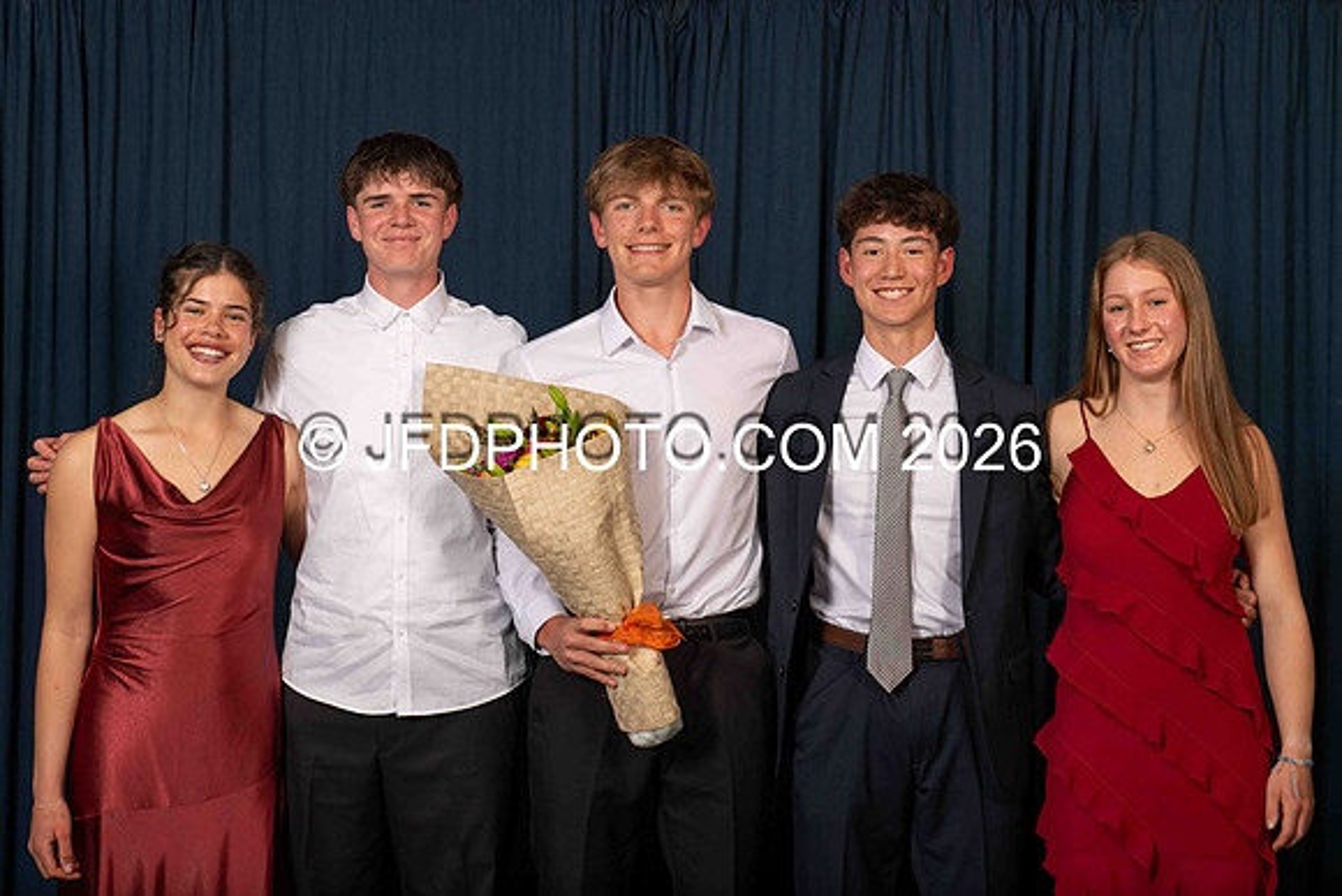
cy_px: 401
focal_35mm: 69
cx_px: 662
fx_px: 2578
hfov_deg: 29.2
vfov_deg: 19.7
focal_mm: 62
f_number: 5.6
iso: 125
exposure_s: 1/250
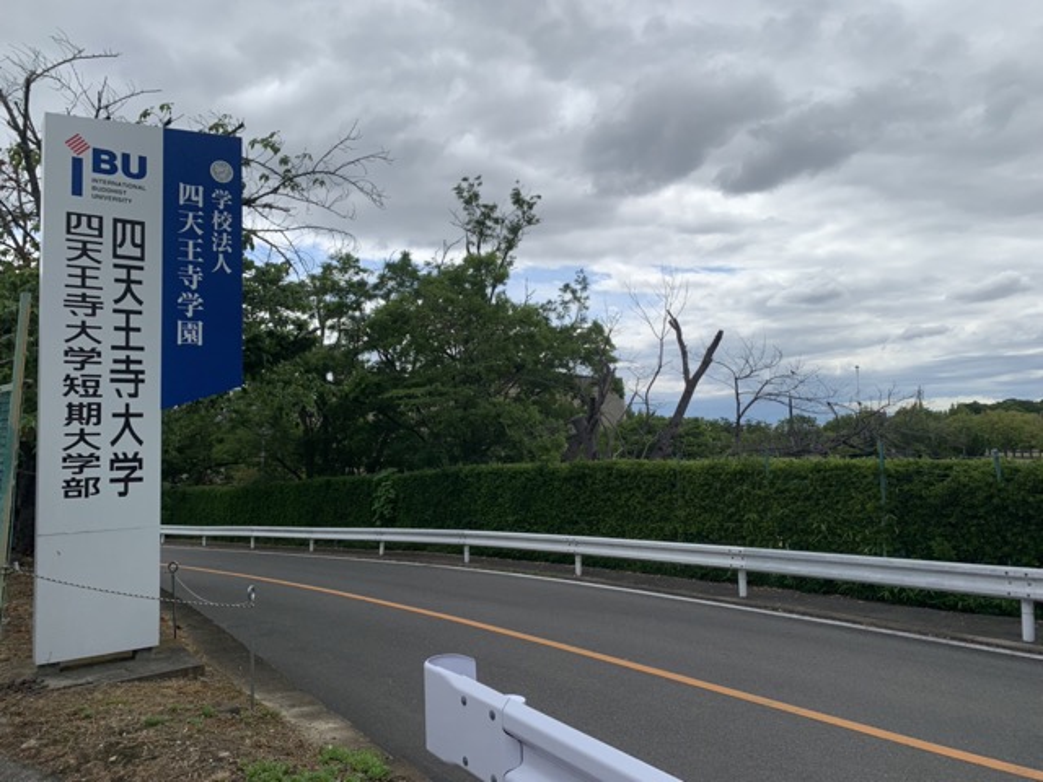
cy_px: 391
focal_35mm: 26
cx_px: 522
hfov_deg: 67.3
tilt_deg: +3.6
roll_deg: +1.5
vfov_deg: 53.1
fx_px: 783
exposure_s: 1/3289
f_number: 1.8
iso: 25
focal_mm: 4.25
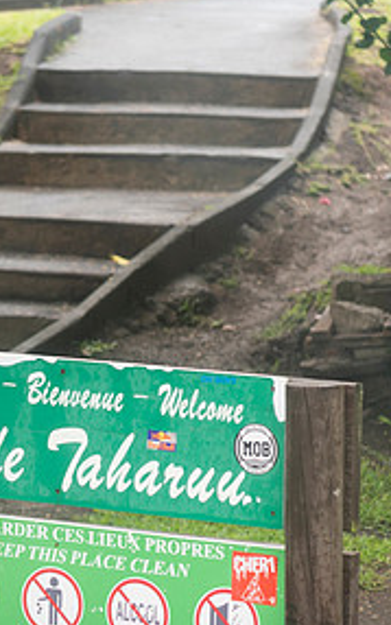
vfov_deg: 9.4
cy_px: 477
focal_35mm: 222
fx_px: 3781
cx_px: 65
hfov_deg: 5.9
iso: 280
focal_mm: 70
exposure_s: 1/125
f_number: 4
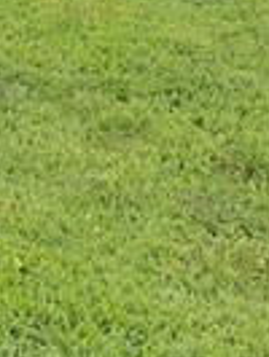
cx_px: -631
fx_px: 1790
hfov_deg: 7.3
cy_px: -507
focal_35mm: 173
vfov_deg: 10.0
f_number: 8
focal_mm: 22
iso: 800
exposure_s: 1/160
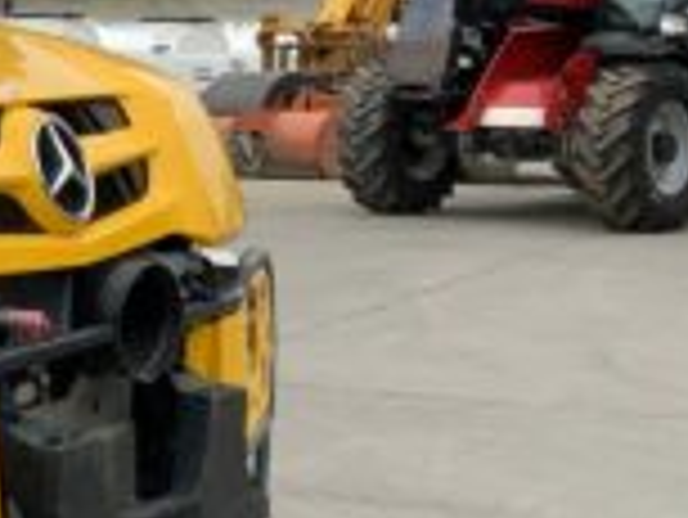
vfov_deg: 12.2
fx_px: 2407
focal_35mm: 121
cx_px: -477
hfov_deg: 14.6
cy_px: 59
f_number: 1.8
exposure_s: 1/1098
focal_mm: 3
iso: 16
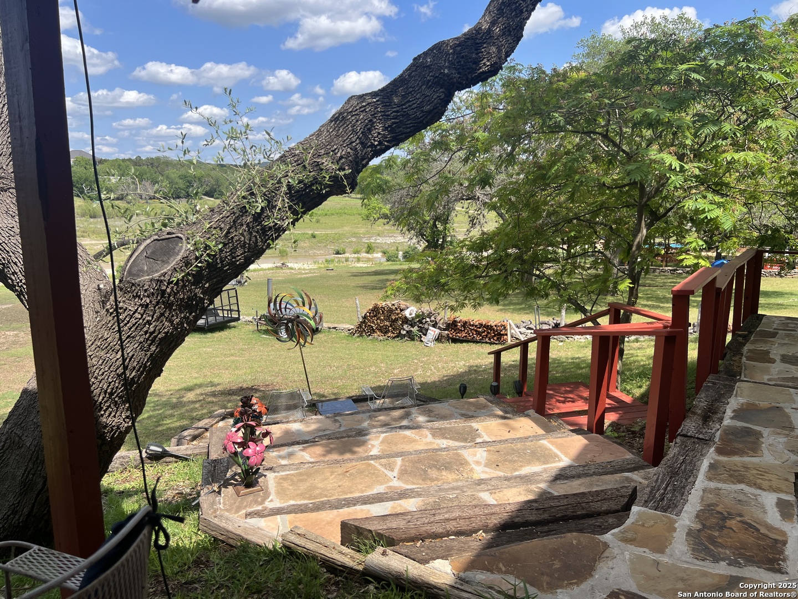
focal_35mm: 26
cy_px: 300
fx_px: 599
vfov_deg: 53.1
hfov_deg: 67.3
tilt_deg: -10.4
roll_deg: -0.9
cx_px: 399
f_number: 1.5
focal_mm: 5.7
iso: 50
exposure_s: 1/2632
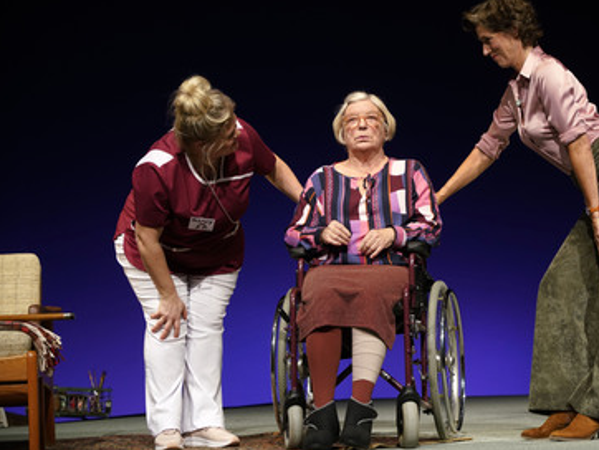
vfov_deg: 13.5
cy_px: 215
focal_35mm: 110
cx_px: 355
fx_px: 1905
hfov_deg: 17.9
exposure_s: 1/200
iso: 1600
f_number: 5.6
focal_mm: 92
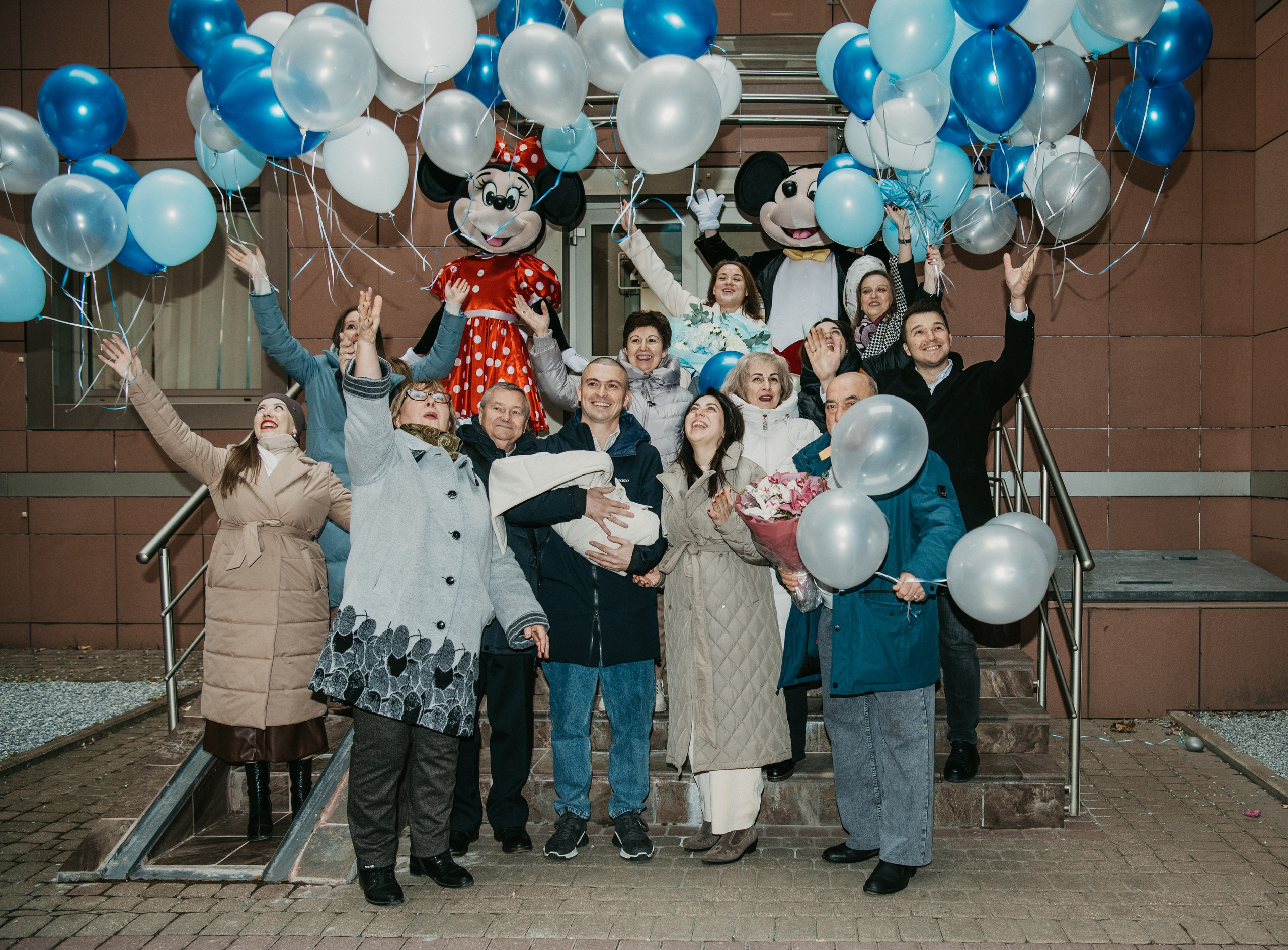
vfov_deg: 40.9
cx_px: 764
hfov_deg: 53.3
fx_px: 1273
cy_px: 509
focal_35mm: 34
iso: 400
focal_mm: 30
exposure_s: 1/160
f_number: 4
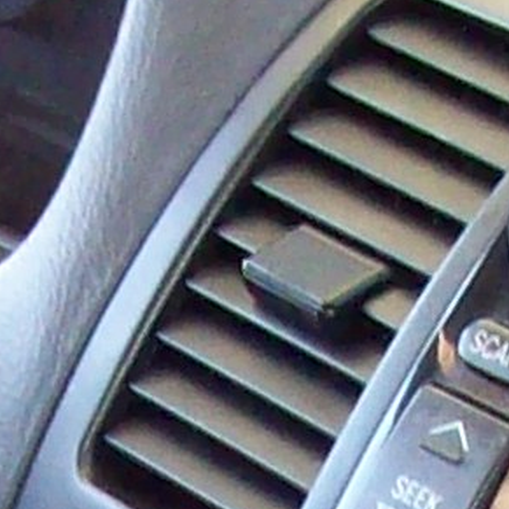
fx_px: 5174
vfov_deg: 5.4
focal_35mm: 311
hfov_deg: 5.6
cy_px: 1310
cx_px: 180
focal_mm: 6
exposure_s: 1/64
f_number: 2.7
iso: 200
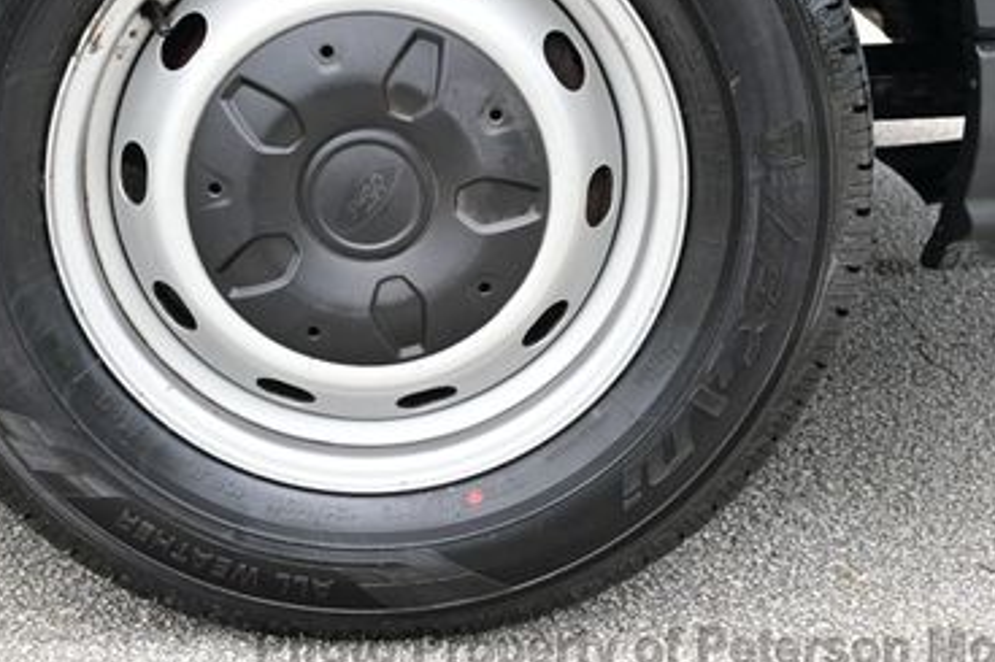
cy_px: 124
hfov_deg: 27.7
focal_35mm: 73
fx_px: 2017
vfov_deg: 18.5
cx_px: 395
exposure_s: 1/100
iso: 100
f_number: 5
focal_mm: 28
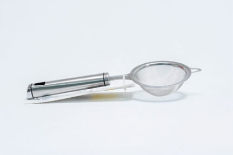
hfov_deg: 27.0
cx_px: 116
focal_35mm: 75
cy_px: 78
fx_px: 486
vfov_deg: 18.2
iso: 3200
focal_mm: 50
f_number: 10
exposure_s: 1/125
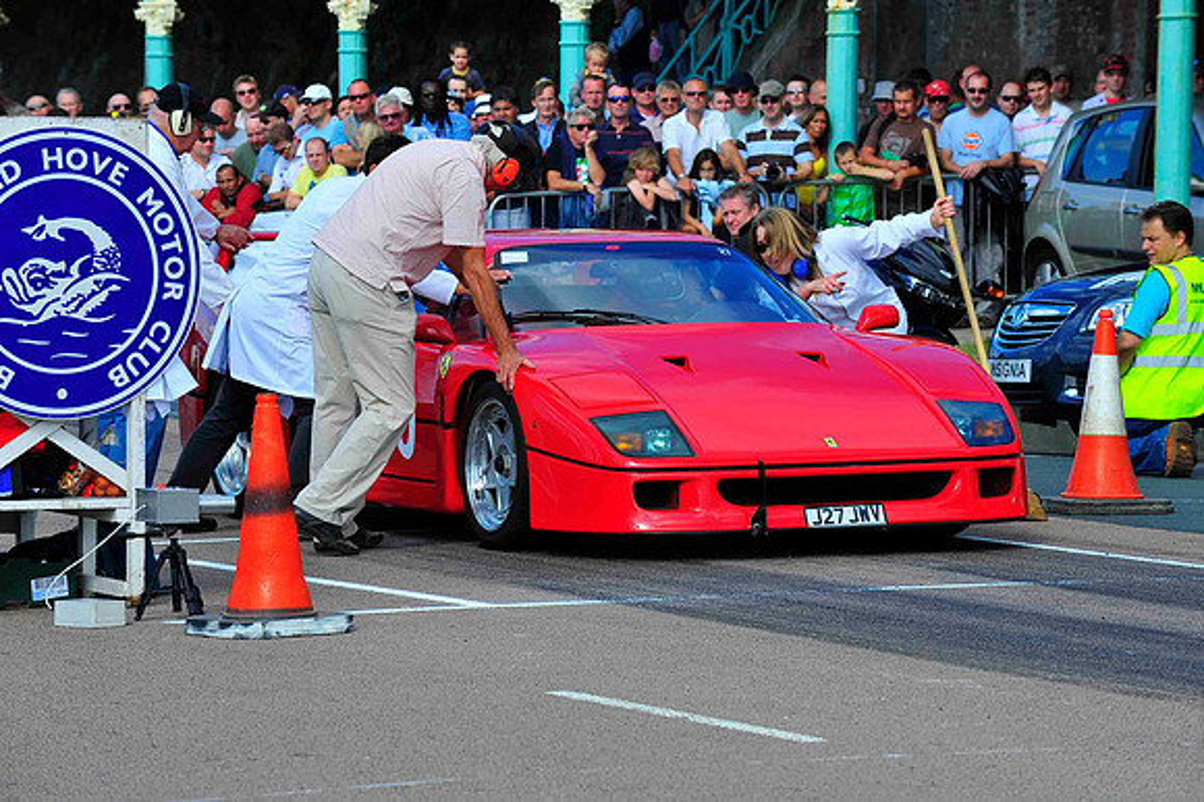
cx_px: 602
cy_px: 401
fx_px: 6685
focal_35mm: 200
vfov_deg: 6.9
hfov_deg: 10.3
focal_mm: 200
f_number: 10
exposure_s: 1/500
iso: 400
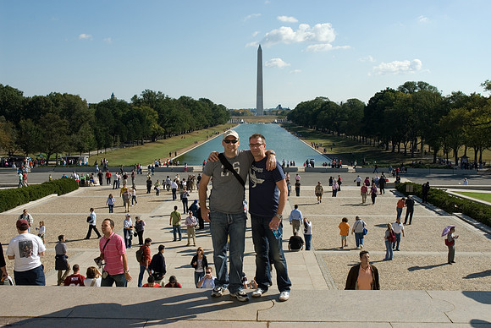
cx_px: 246
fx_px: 512
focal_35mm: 38
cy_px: 164
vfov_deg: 35.6
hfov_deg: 51.2
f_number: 8
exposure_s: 1/250
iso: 100
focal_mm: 25
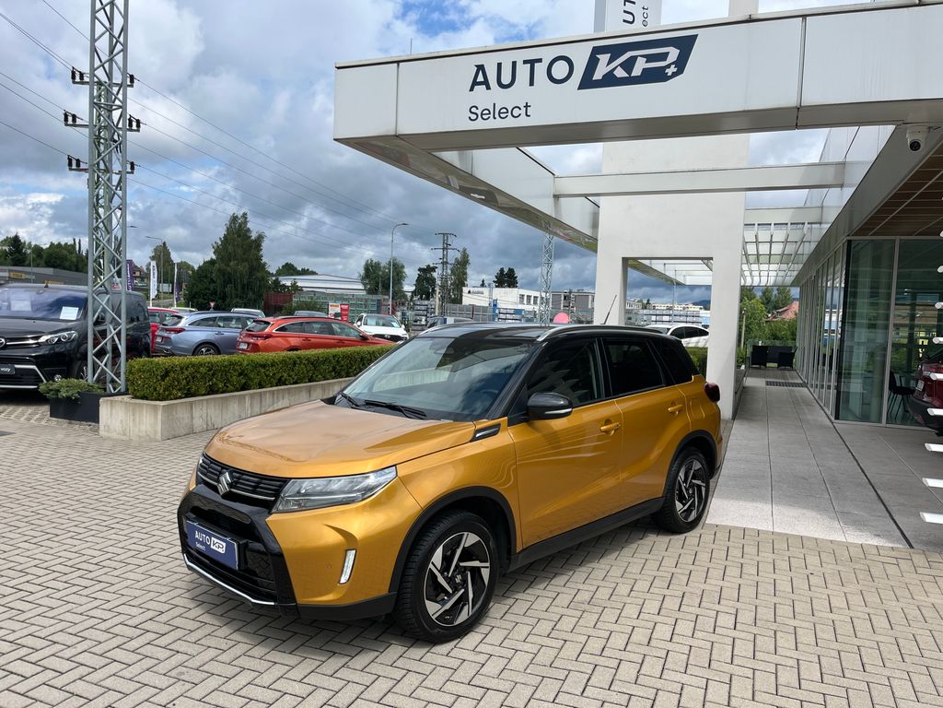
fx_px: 708
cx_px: 472
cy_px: 354
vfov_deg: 53.1
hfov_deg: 67.3
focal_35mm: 26
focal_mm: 5.1
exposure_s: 1/3311
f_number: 1.6
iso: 50
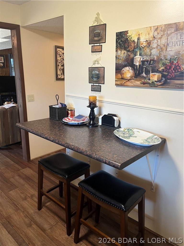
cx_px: 92
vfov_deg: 67.3
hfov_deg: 53.1
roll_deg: -0.5
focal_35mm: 26
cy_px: 123
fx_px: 184
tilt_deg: -15.9
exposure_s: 1/60
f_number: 1.6
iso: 125
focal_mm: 5.1
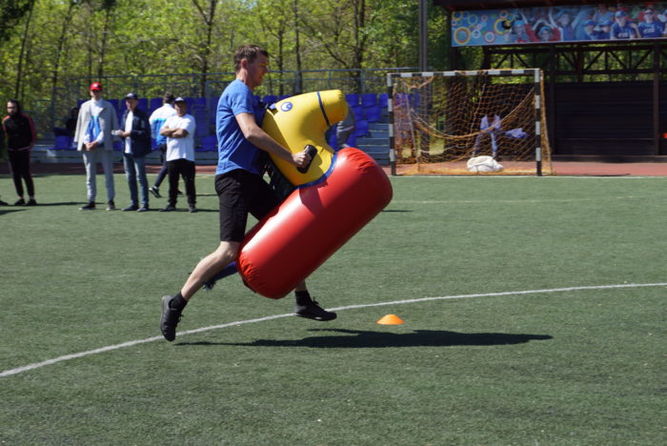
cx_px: 334
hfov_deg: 27.0
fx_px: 1391
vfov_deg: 18.2
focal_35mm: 75
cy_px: 223
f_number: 6.3
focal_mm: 50
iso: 100
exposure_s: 1/250
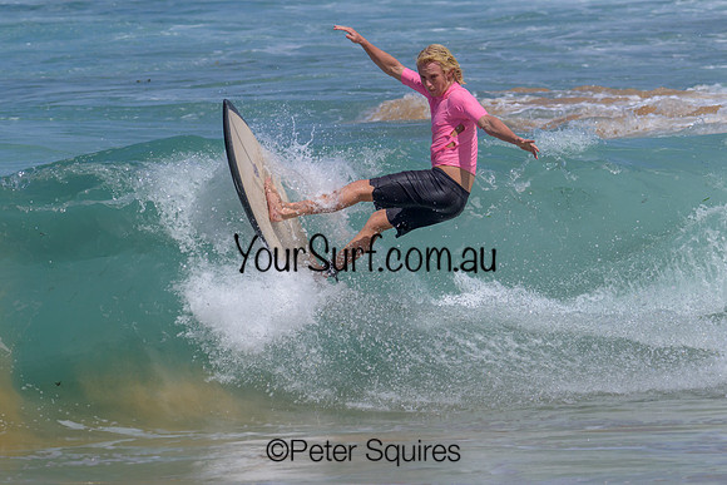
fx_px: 9549
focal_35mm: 473
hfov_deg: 4.4
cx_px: 482
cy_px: 165
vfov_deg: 2.9
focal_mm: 350
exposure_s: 1/2000
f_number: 11
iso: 450
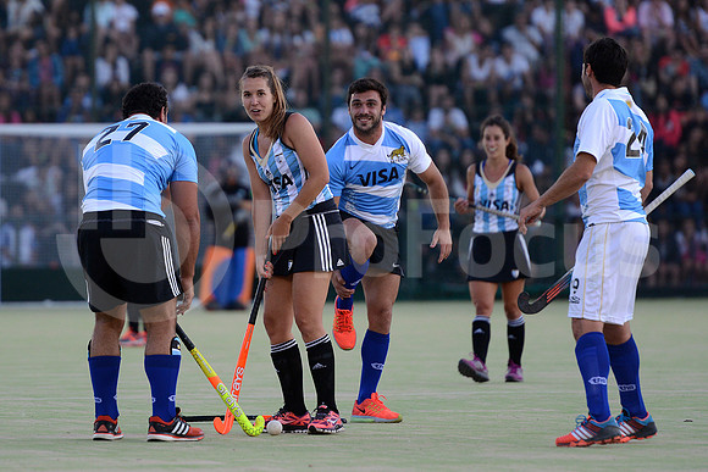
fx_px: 5311
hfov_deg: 7.6
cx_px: 354
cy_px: 236
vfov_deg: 5.1
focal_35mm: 270
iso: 1250
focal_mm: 270
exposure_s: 1/500
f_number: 4
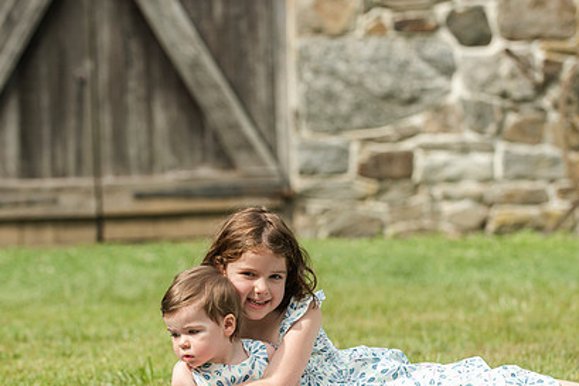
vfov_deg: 8.8
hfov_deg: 13.2
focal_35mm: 156
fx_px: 2510
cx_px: 286
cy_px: 269
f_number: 4
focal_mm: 110
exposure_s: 1/2500
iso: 400
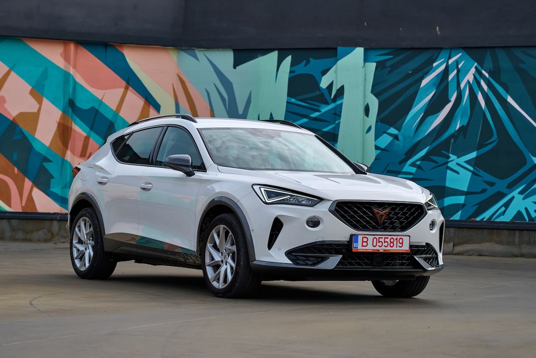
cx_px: 268
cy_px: 179
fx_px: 1564
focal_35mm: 105
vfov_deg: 13.0
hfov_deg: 19.5
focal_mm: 70
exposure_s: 1/5000
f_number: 2.8
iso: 400
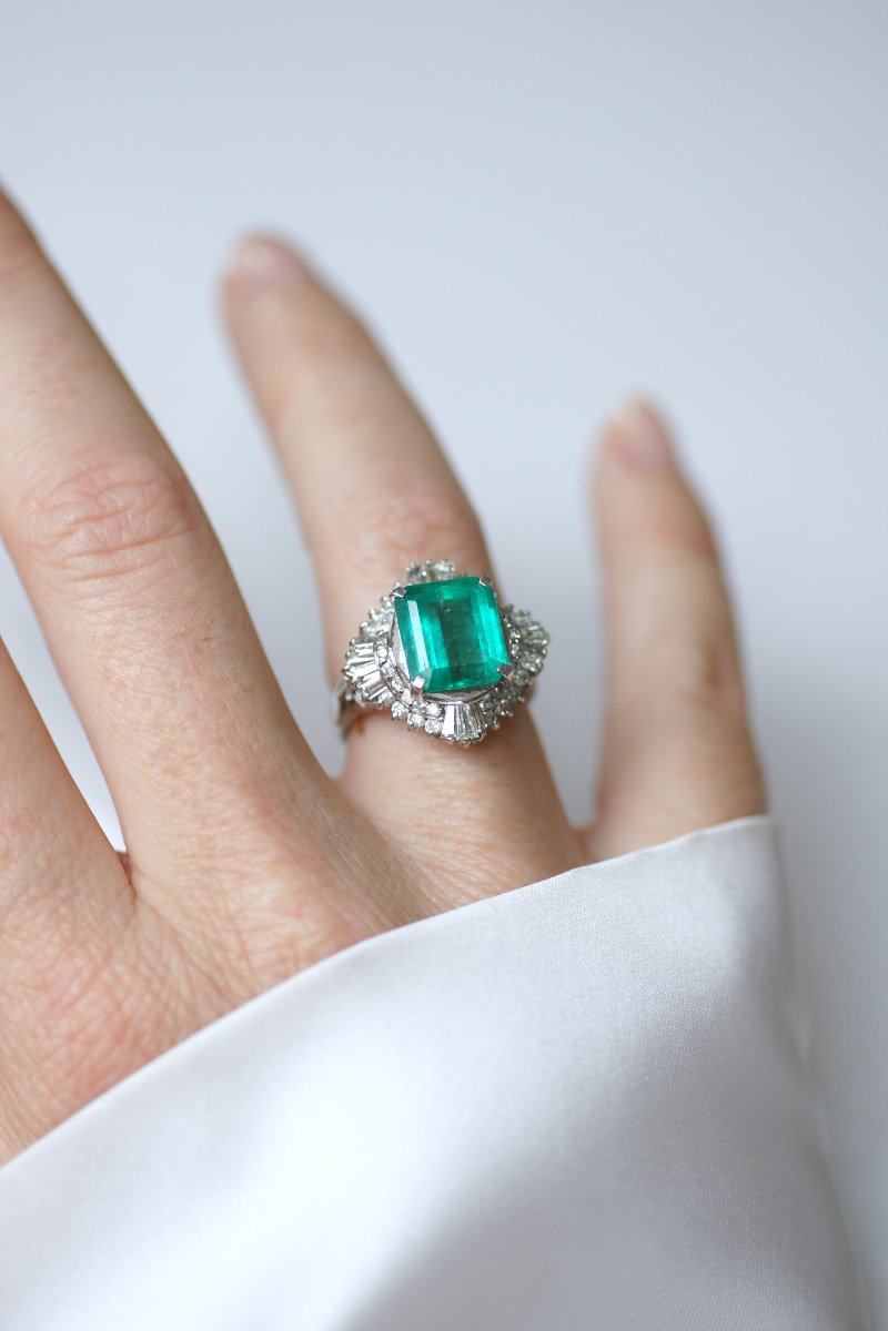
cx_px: 444
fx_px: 3885
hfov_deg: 13.0
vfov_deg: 19.5
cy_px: 666
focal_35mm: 105
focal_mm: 70
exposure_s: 1/125
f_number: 2.8
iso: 200
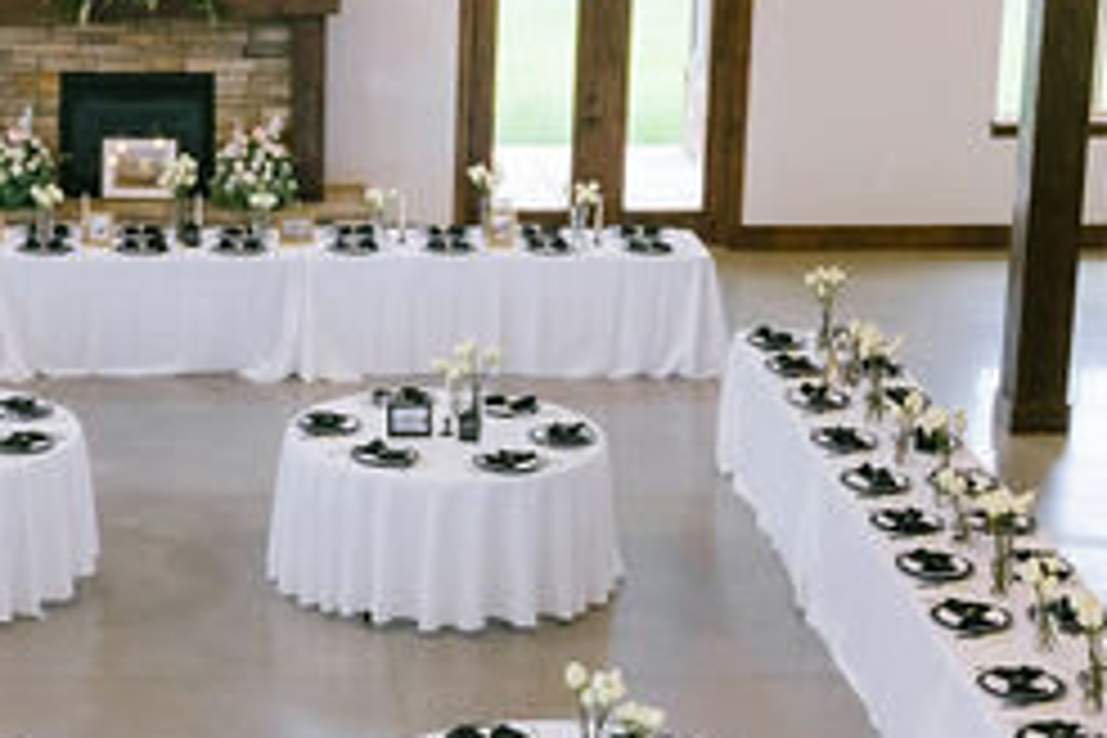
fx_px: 3075
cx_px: 212
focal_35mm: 100
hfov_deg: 20.2
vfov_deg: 13.7
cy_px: 358
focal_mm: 24
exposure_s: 1/250
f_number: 2.8
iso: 1250
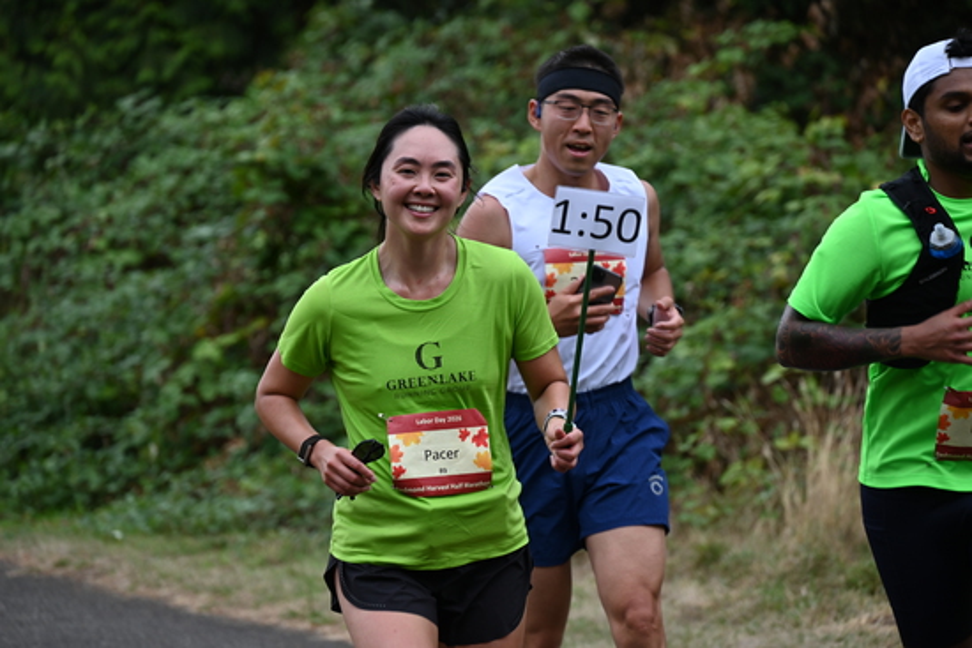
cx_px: 486
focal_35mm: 200
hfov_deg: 10.3
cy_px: 324
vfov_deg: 6.9
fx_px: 5401
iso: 400
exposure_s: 1/320
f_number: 6.3
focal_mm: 200
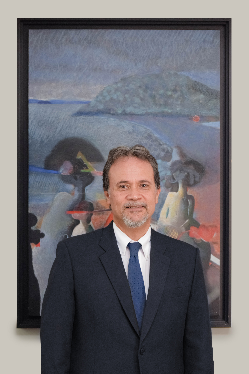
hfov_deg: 16.6
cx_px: 124
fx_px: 856
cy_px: 187
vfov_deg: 24.6
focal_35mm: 82
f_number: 4
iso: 2000
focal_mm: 55
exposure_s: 1/60
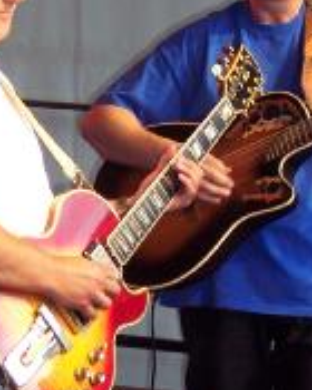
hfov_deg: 7.1
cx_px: 99
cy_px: 230
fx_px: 2505
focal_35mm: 217
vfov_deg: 8.9
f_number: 4
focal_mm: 16
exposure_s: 1/125
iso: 140
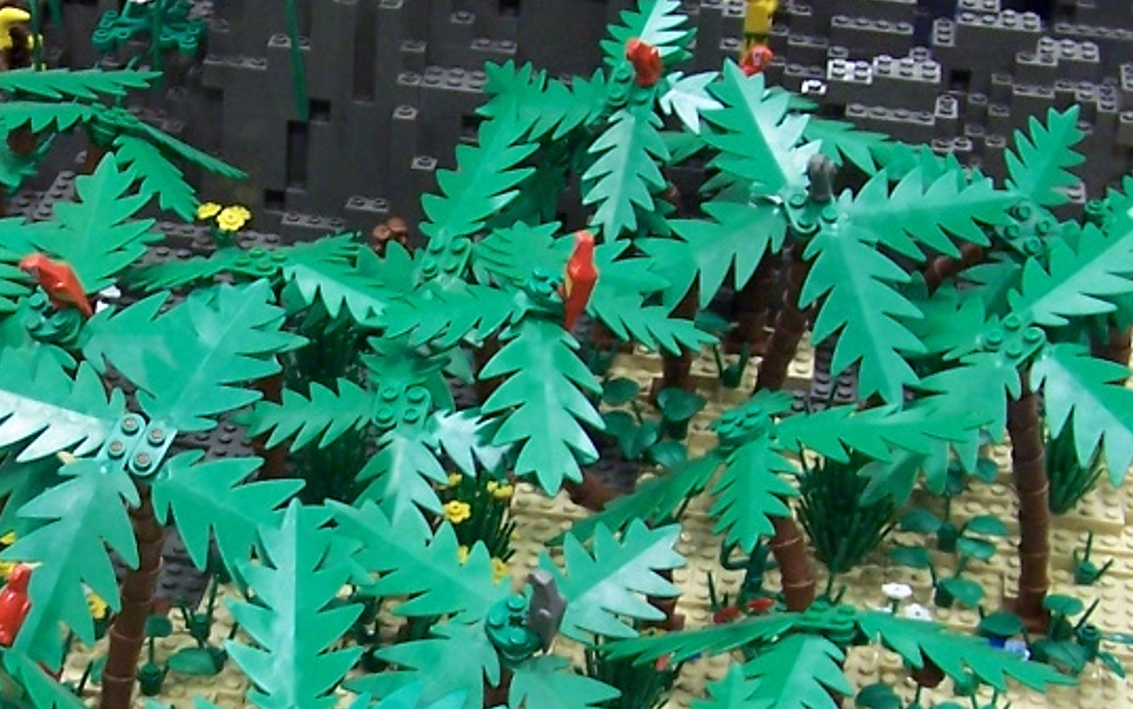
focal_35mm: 90
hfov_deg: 22.9
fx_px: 2780
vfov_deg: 14.4
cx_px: 314
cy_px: 585
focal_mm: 6.3
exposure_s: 1/10
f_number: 2.8
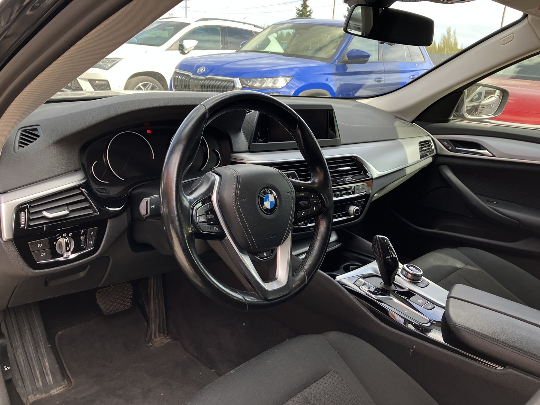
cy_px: 202
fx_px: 437
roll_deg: -4.1
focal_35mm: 28
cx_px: 270
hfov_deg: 63.4
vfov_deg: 49.7
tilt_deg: -18.7
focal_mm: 3.99
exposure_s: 1/125
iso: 20
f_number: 1.8
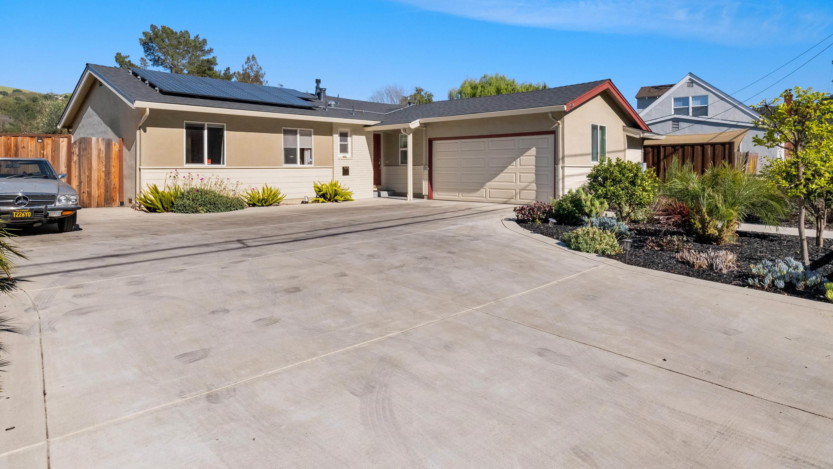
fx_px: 442
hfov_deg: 86.6
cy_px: 200
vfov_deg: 55.7
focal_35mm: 20
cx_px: 417
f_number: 8
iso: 800
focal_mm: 12.7
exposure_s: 1/2000
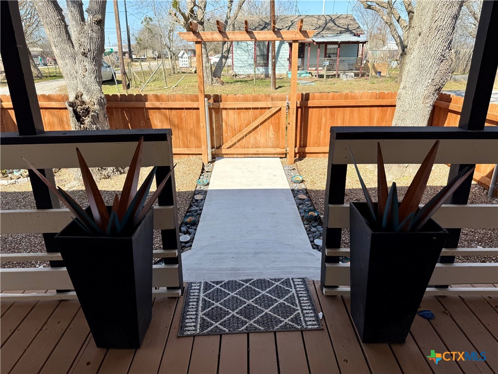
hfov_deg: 71.6
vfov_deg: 56.8
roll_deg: +0.8
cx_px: 249
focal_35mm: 24
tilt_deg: -20.9
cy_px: 187
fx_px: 345
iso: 80
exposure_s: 1/2000
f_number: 1.78
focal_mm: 6.76
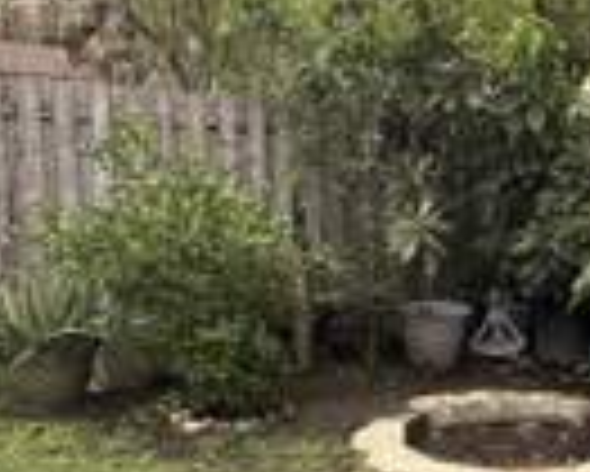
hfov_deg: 34.0
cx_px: 590
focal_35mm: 50
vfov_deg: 30.3
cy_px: 258
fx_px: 874
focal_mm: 2.22
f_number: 2.2
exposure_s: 1/99
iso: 80
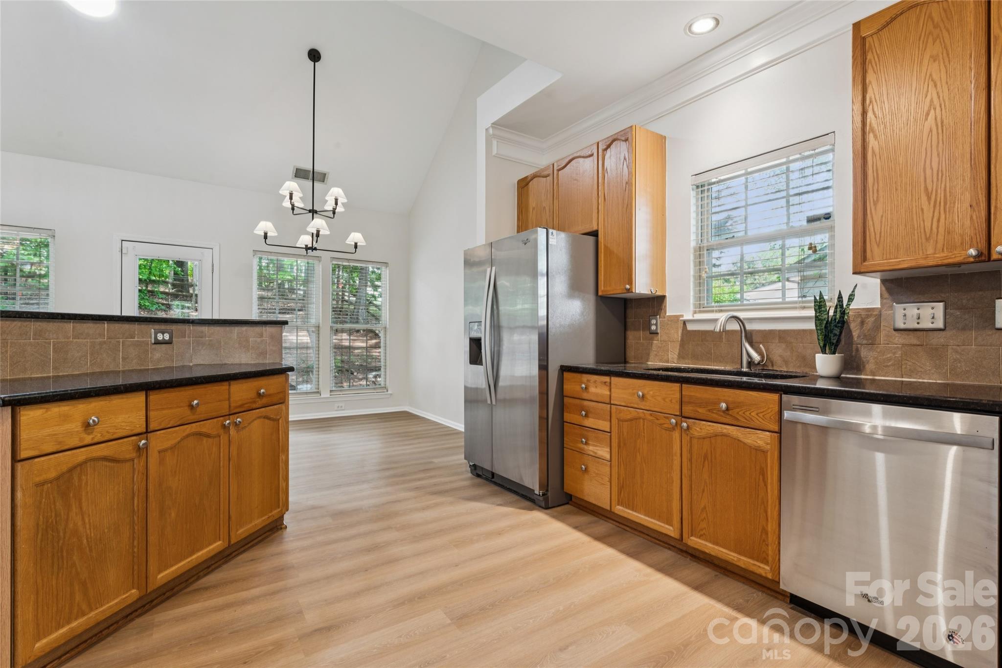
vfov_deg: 71.1
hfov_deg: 94.0
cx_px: 501
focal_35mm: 17
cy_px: 334
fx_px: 468
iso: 100
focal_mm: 16.8
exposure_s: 1.3
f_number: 13
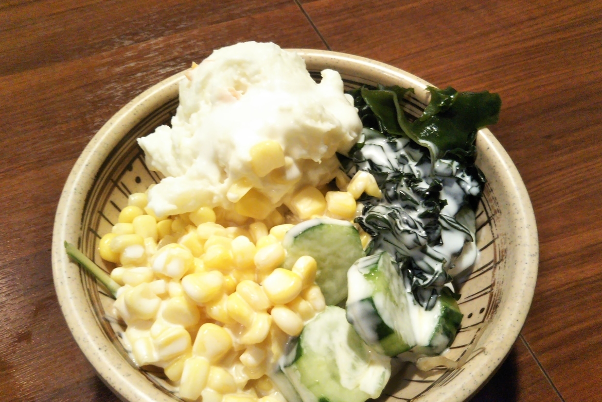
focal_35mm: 32
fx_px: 535
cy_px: 226
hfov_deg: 58.7
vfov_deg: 41.0
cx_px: 307
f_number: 2.2
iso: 240
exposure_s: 1/23
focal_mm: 4
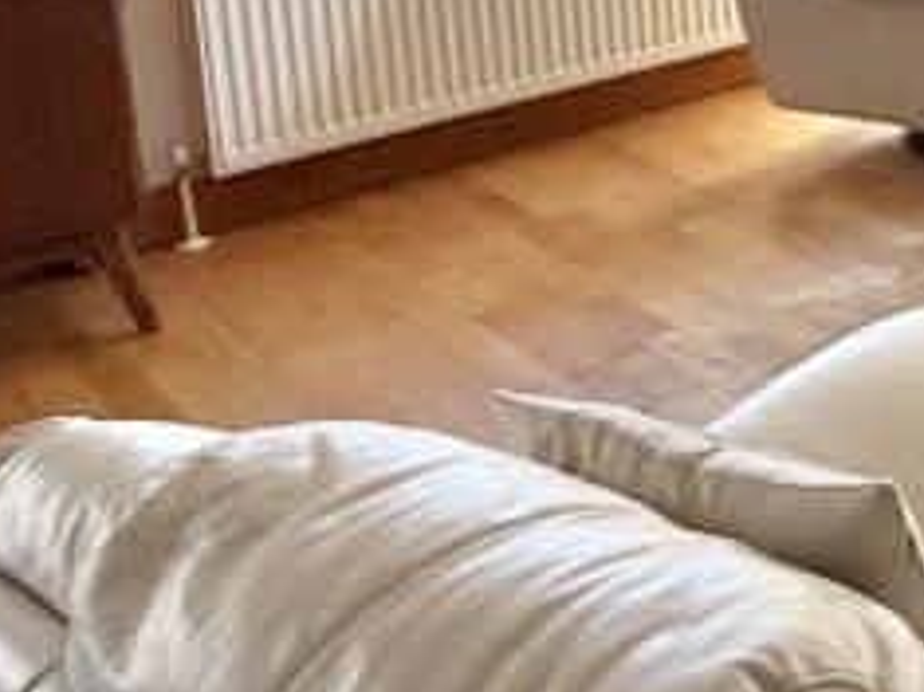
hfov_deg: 21.4
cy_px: -271
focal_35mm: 61
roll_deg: -0.7
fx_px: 1627
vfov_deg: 21.2
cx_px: 1647
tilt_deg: -6.7
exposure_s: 1/156
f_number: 2.2
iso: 64
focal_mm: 2.22
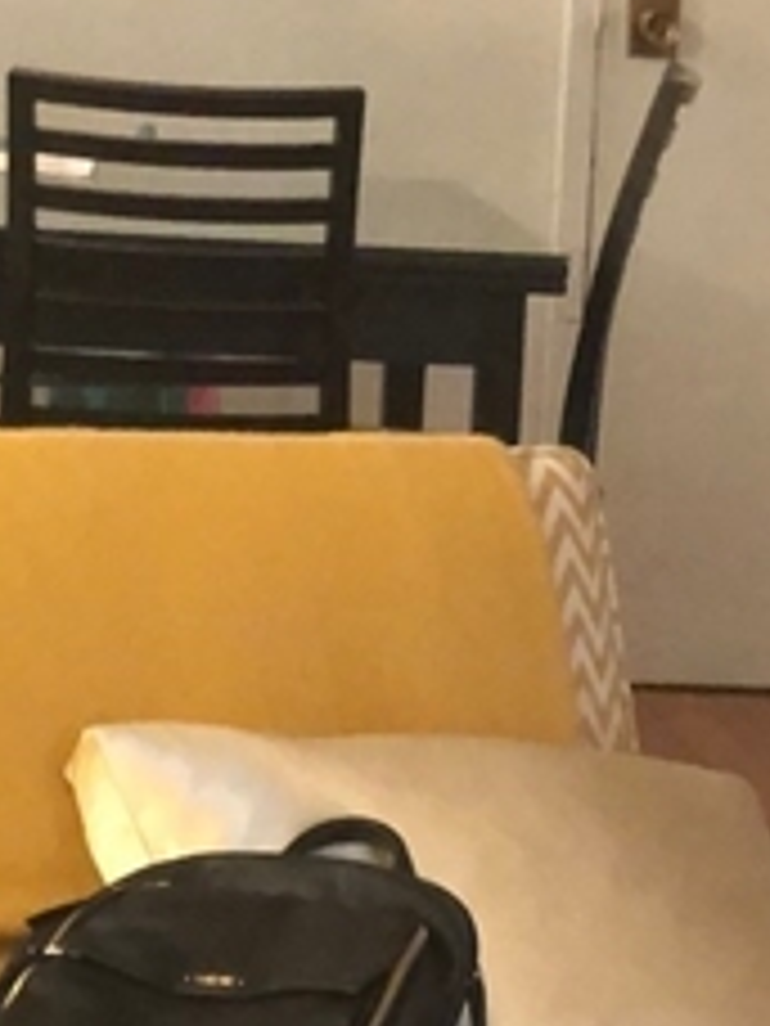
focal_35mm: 175
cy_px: 927
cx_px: 1040
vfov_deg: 11.2
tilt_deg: -10.4
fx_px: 5190
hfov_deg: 8.4
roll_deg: -3.6
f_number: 2.4
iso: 160
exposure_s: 1/13
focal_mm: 6
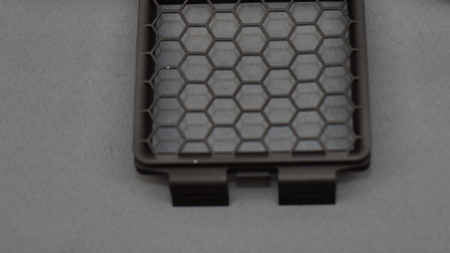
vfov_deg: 11.7
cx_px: 257
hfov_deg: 20.9
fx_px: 1217
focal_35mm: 102
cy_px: -33
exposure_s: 1/250
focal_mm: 50
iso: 200
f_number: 2.5
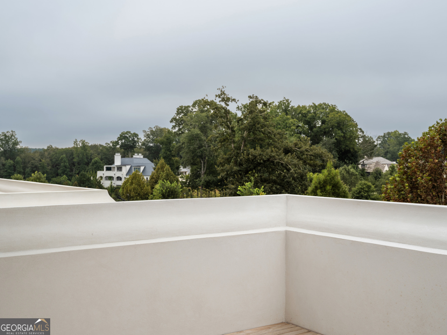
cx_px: 224
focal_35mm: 42
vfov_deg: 34.3
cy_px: 168
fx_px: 542
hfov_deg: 44.8
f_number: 8
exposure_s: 1/80
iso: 100
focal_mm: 52.7
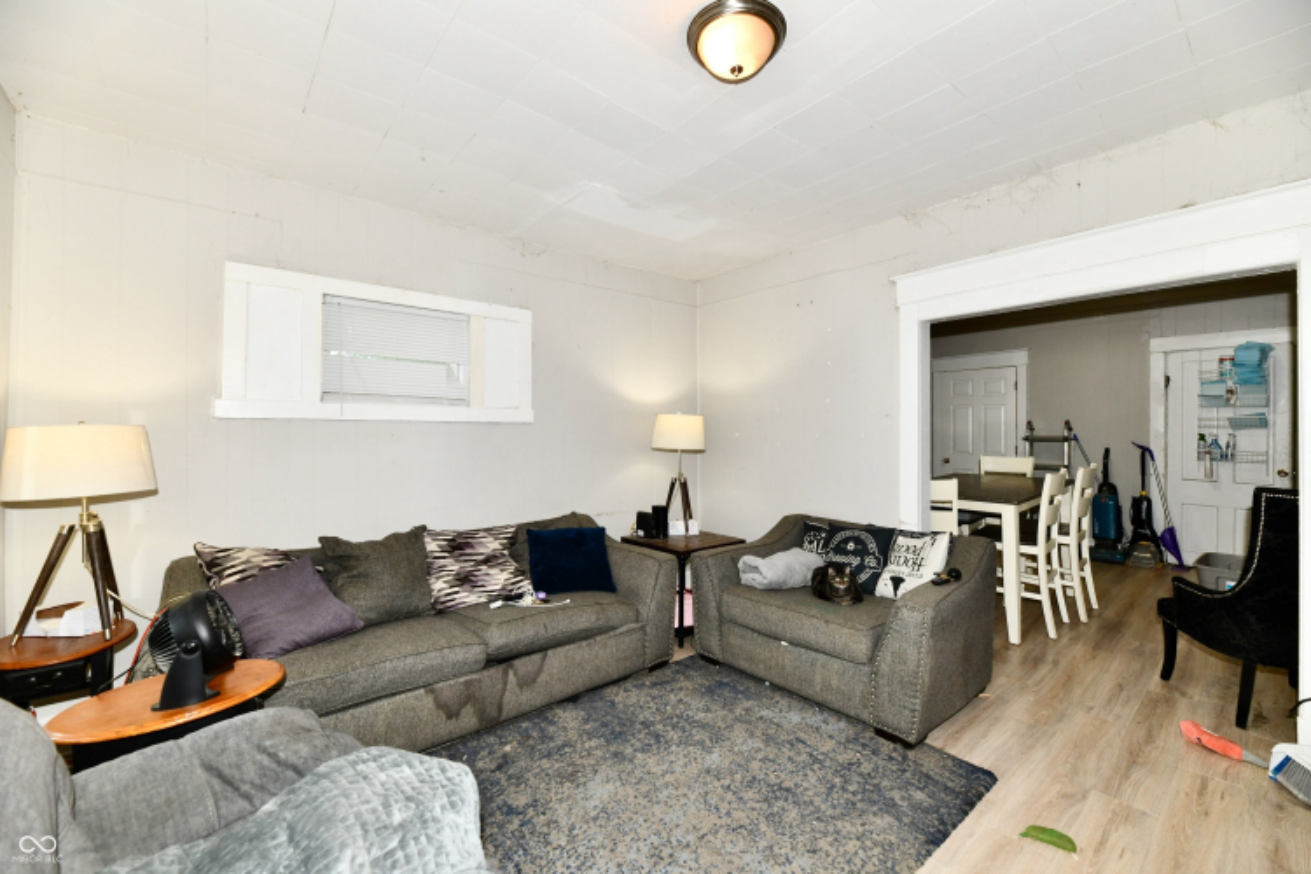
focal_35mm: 14
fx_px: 510
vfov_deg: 81.2
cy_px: 437
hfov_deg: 104.3
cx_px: 656
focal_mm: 14
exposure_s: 1/60
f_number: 6.3
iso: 640
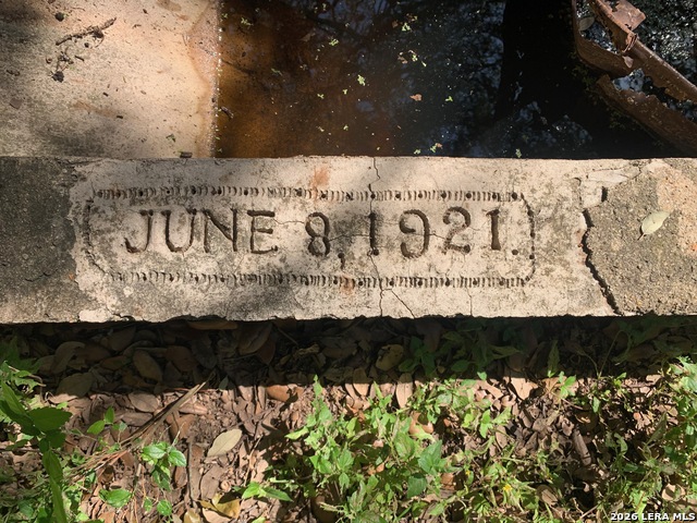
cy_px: 262
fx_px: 524
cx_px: 348
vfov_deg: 53.1
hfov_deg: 67.3
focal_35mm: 26
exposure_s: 1/1032
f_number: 1.8
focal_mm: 4.25
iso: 25
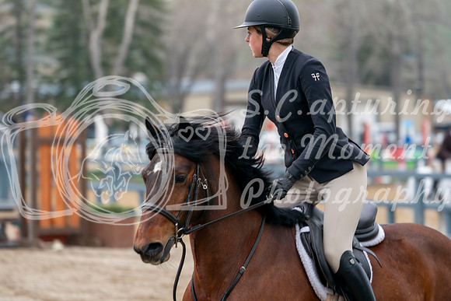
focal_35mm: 226
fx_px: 2832
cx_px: 226
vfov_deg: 6.1
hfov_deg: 9.1
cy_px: 150
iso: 250
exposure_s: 1/250
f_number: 5.6
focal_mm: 226
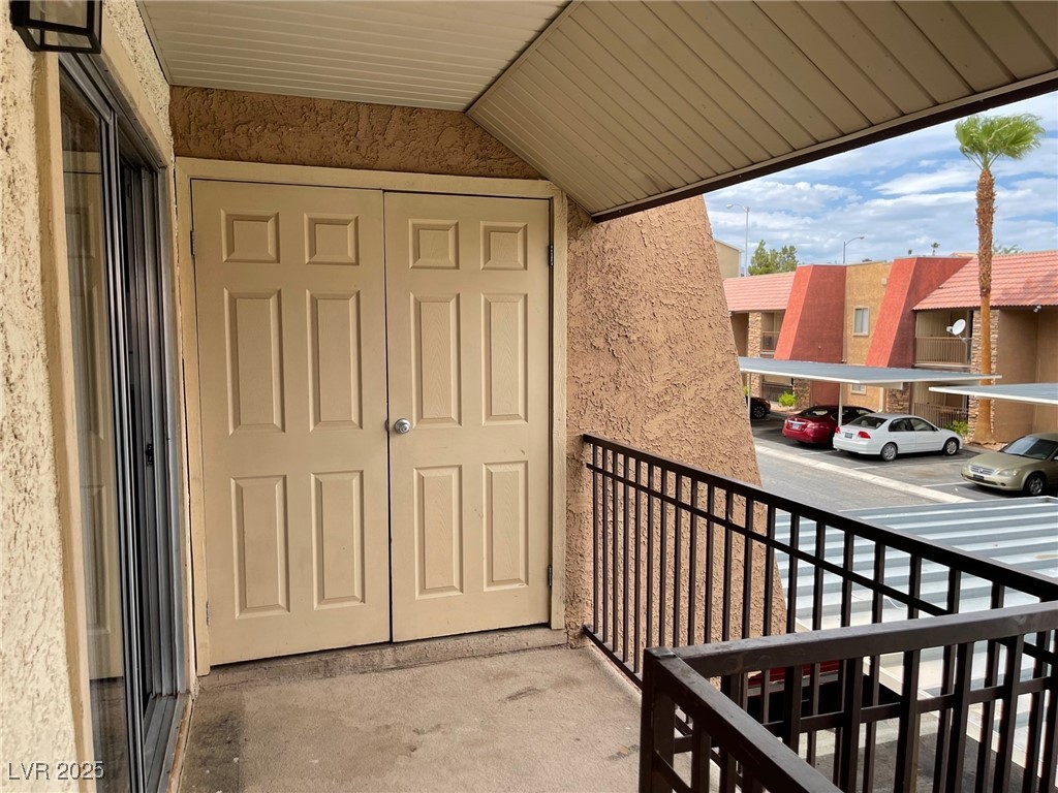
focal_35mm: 26
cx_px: 529
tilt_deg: -4.3
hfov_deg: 67.3
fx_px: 795
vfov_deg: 53.1
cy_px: 396
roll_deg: -0.3
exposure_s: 1/1279
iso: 32
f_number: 1.6
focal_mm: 5.1
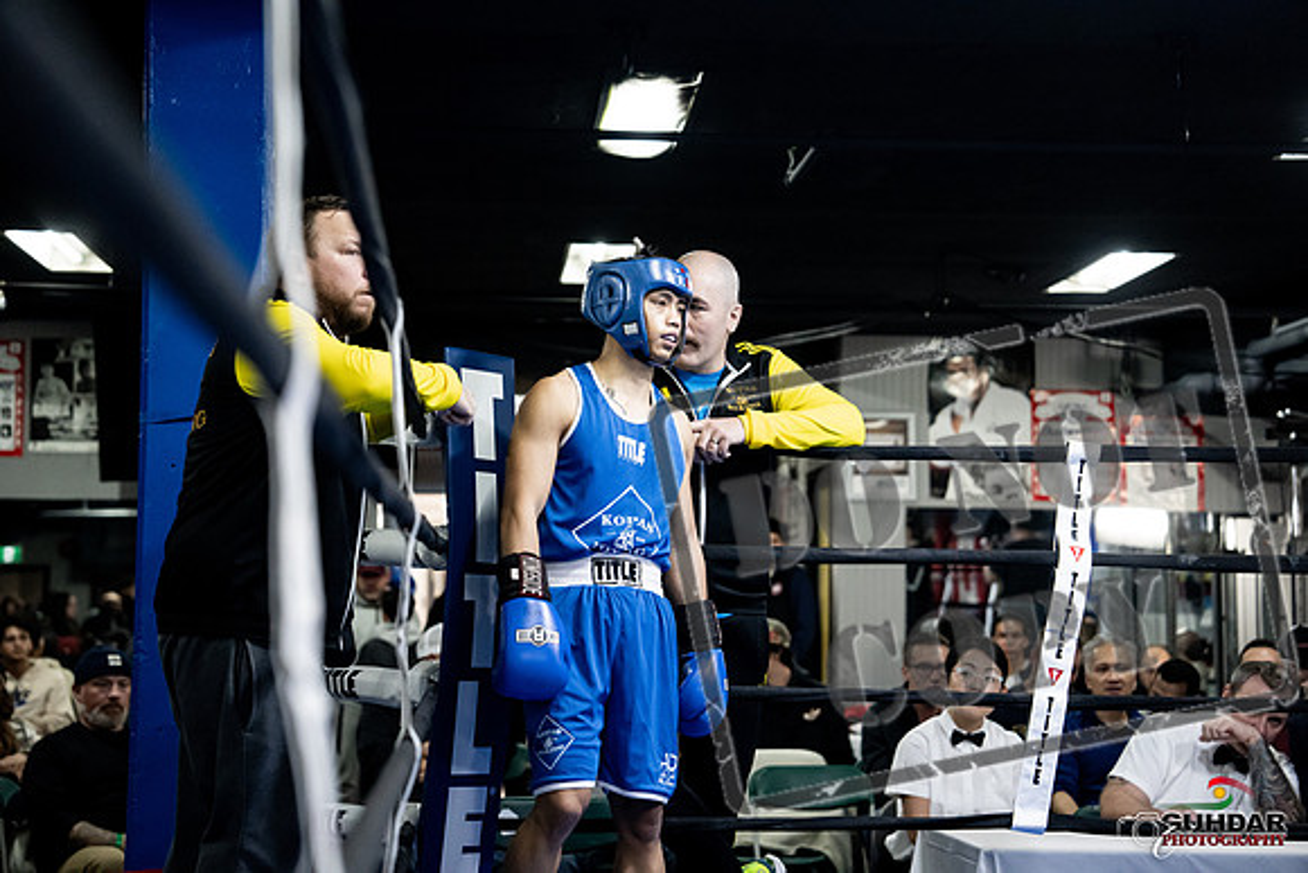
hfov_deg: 28.8
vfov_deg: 19.5
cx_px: 654
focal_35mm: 70
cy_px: 436
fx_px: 2544
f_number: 2.8
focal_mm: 70
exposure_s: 1/1000
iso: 8000
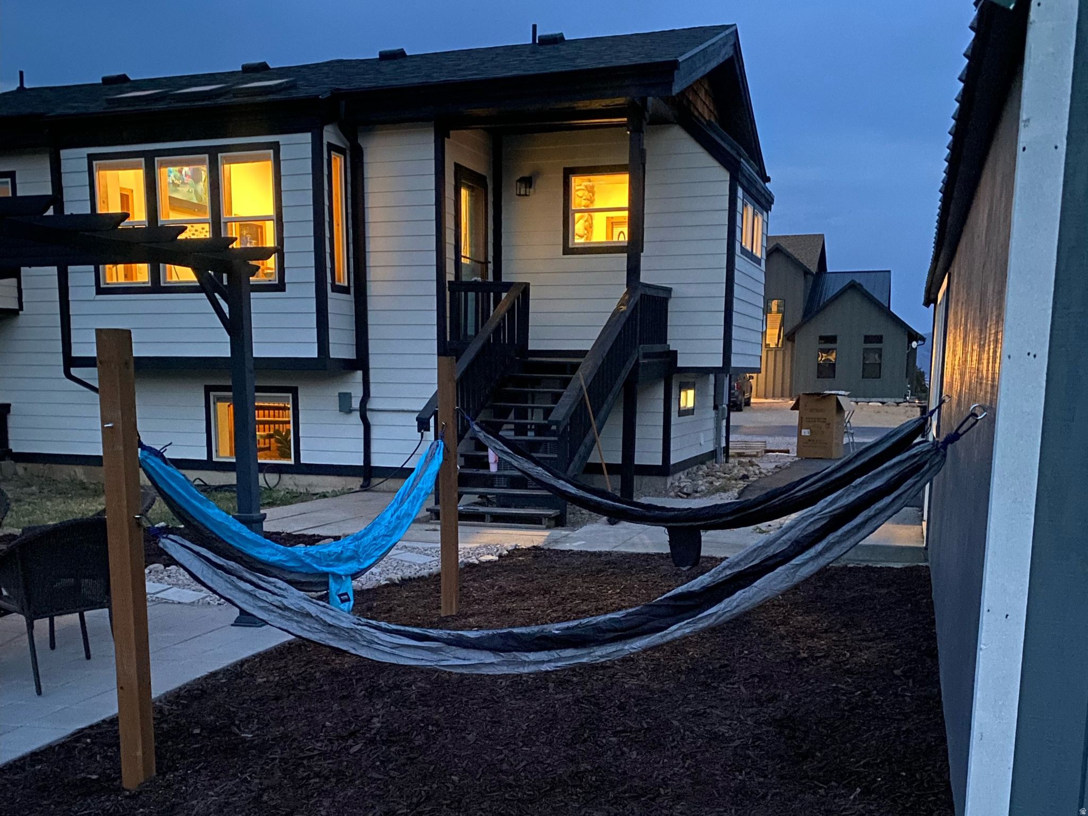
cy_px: 408
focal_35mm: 26
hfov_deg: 67.3
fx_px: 817
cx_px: 544
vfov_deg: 53.1
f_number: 1.8
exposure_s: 1/8
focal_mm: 4.25
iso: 1000
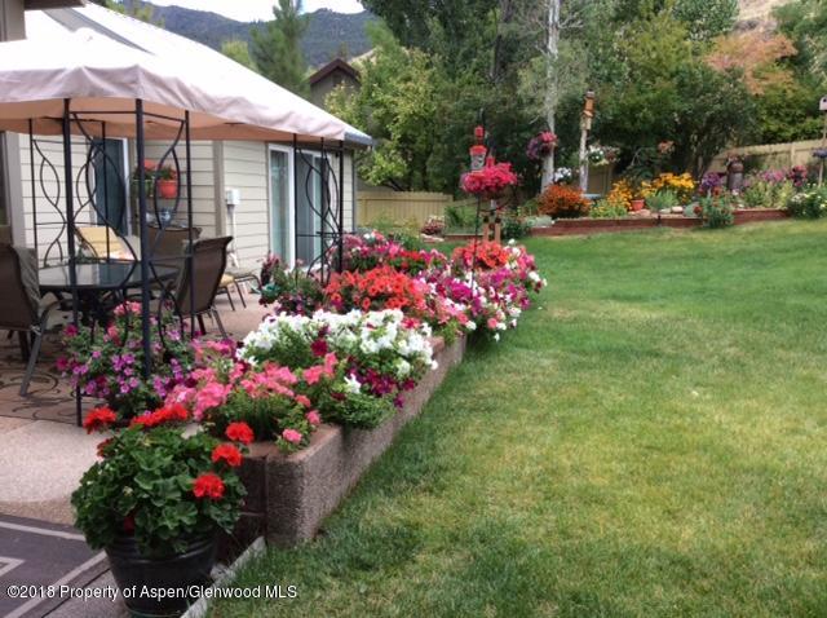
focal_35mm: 33
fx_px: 787
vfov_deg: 42.8
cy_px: 309
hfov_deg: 55.4
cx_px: 414
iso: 32
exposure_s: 1/248
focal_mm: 3.3
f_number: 2.4
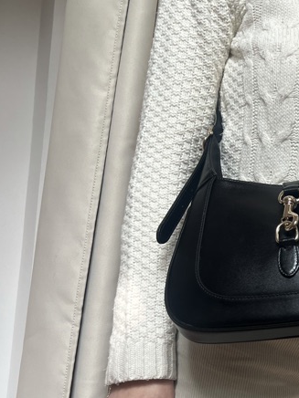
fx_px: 703
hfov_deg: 22.4
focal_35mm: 61
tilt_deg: +0.5
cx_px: 348
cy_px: 320
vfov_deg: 30.9
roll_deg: -4.6
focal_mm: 5.7
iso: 64
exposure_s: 1/121
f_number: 1.5
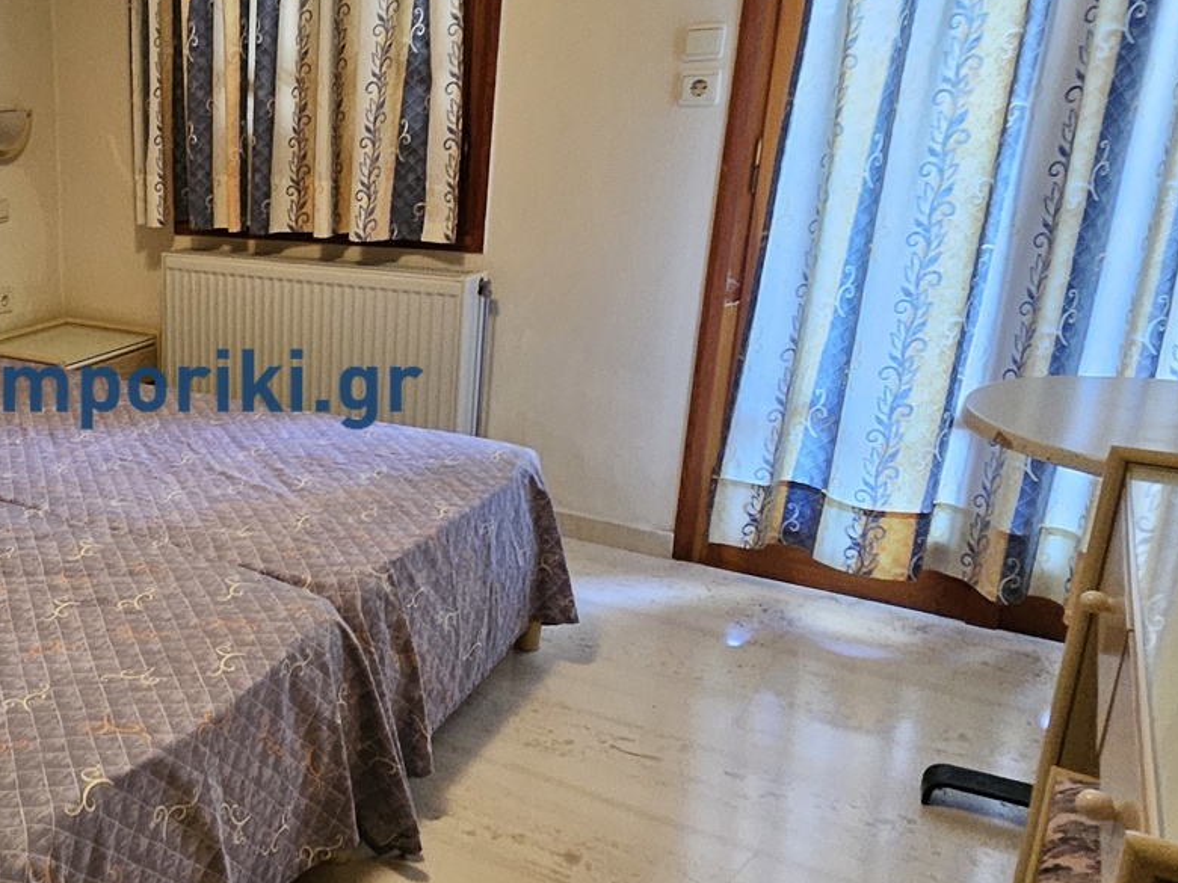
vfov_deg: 44.1
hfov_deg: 48.3
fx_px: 1089
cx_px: 36
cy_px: 389
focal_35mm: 32
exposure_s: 1/50
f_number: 2.2
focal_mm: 1.74
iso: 320
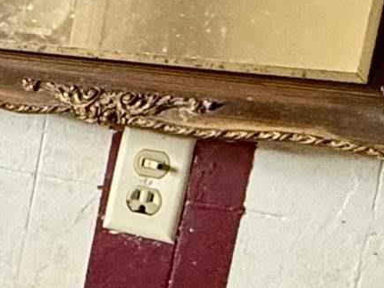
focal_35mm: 100
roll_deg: -5.8
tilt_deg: -8.4
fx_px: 1110
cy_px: 162
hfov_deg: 14.4
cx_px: -488
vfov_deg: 14.8
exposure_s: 1/60
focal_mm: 2.22
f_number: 2.2
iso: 400
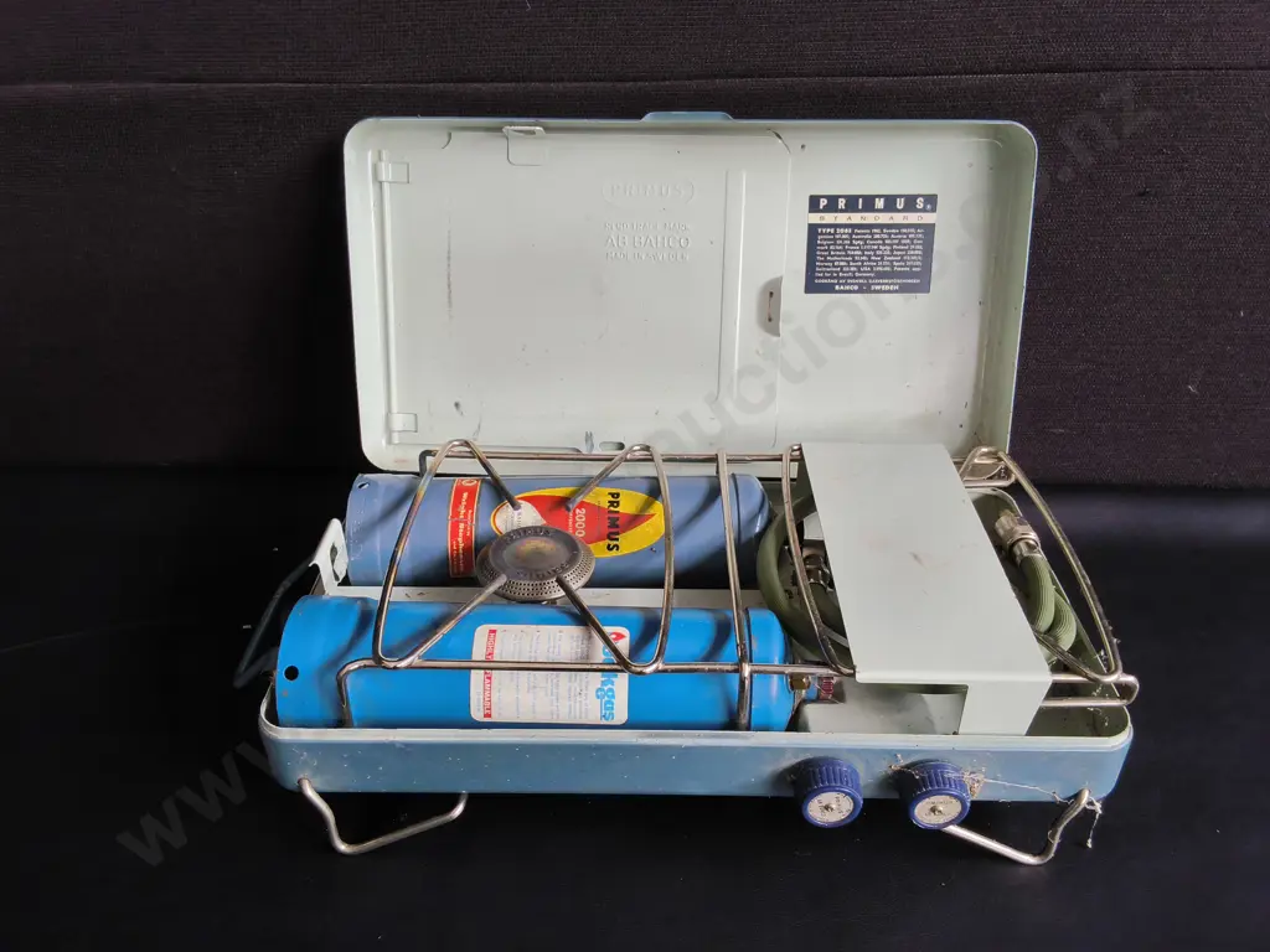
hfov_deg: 65.3
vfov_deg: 51.4
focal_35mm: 27
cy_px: 476
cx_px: 635
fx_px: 991
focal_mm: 2.87
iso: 32
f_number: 2
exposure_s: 1/101
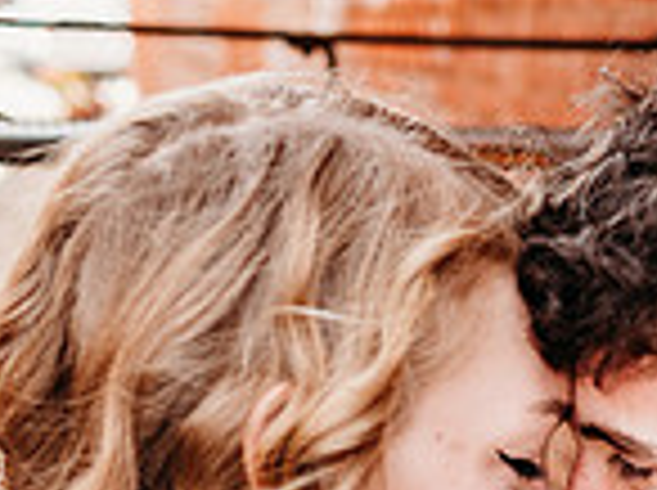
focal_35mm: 92
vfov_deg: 15.1
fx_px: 1743
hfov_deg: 20.4
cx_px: 711
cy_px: 686
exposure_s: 1/500
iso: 100
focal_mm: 24
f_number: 2.8
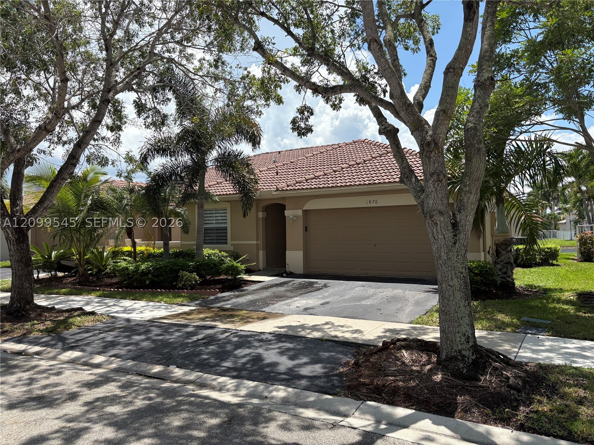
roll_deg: +1.2
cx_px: 297
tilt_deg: +2.6
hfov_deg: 67.3
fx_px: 446
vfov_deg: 53.1
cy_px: 222
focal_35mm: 26
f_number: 1.6
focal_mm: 5.96
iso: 50
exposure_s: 1/2639
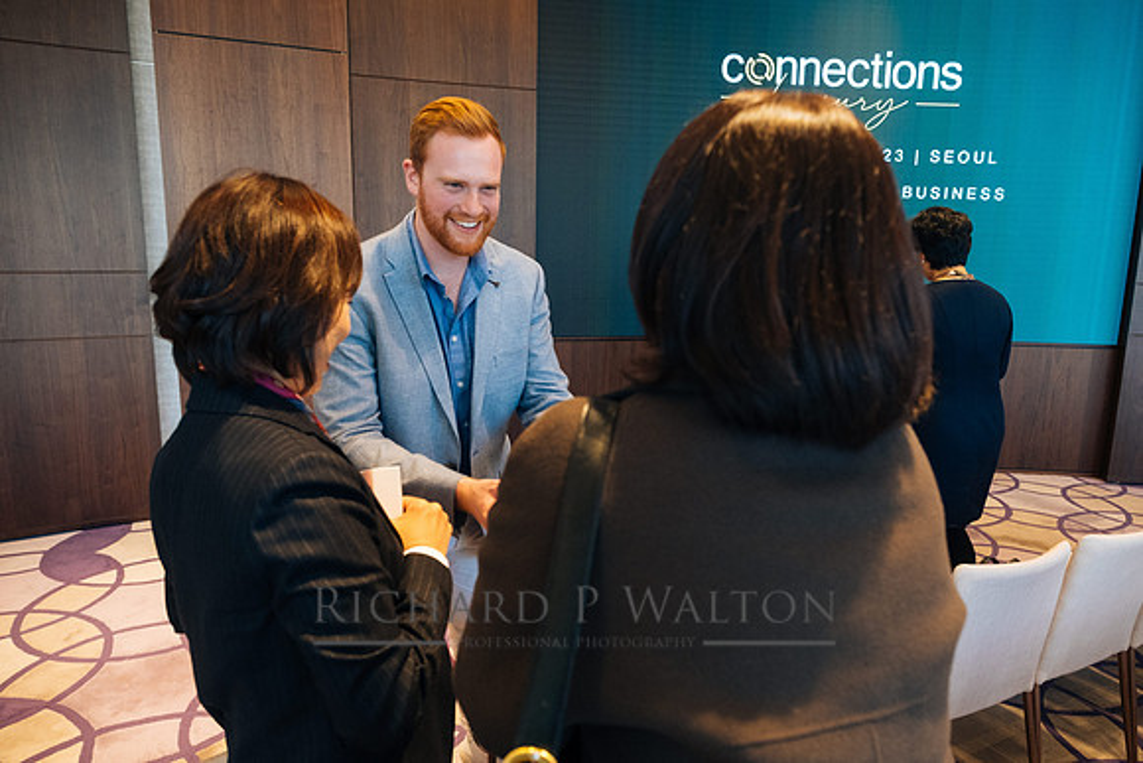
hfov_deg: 73.7
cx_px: 572
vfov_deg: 53.2
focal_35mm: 24
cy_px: 382
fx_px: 762
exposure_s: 1/250
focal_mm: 16
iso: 1600
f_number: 3.2
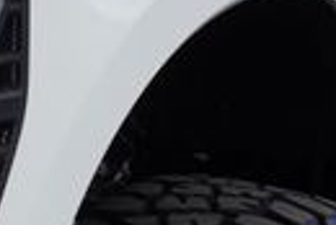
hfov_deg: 16.0
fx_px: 1103
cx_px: -158
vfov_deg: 11.6
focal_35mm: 118
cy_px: 186
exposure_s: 1/125
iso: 100
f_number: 8
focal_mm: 16
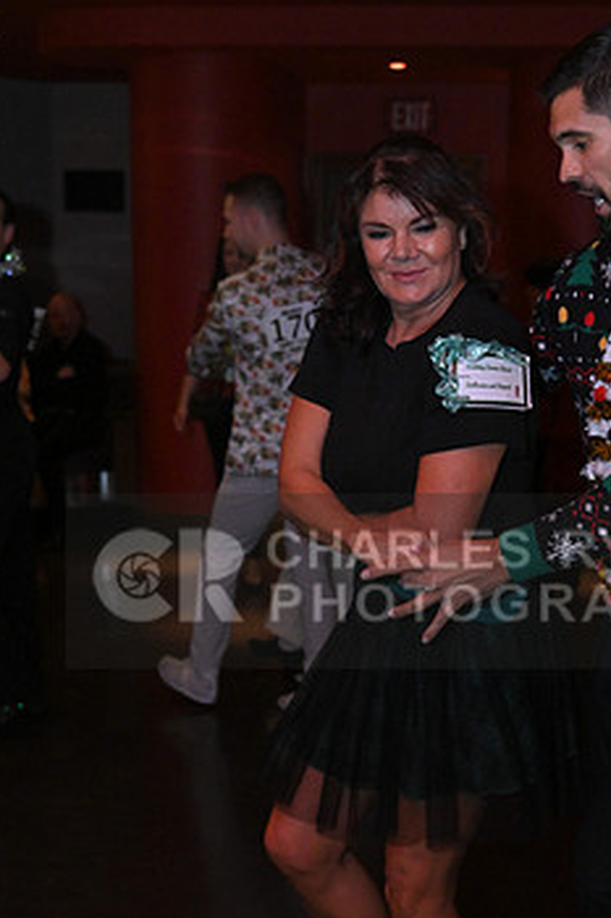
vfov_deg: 31.7
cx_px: 429
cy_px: 582
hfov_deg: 21.4
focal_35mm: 63
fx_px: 1605
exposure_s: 1/250
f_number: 4
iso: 3200
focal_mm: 38
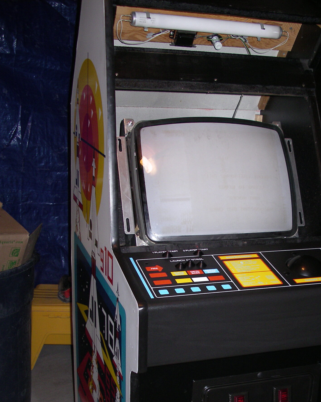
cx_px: 214
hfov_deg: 28.9
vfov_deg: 35.4
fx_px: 618
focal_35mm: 52
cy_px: 286
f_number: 2.8
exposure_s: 1/40
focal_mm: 7.8
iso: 200
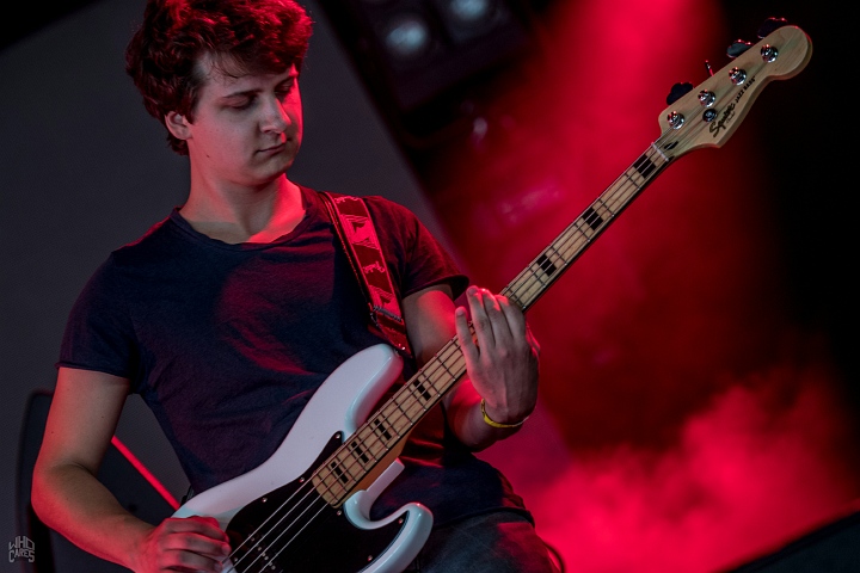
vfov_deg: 7.6
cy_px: 286
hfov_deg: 11.4
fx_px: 4300
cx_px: 430
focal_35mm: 180
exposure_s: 1/100
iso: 500
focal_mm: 120
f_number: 2.8
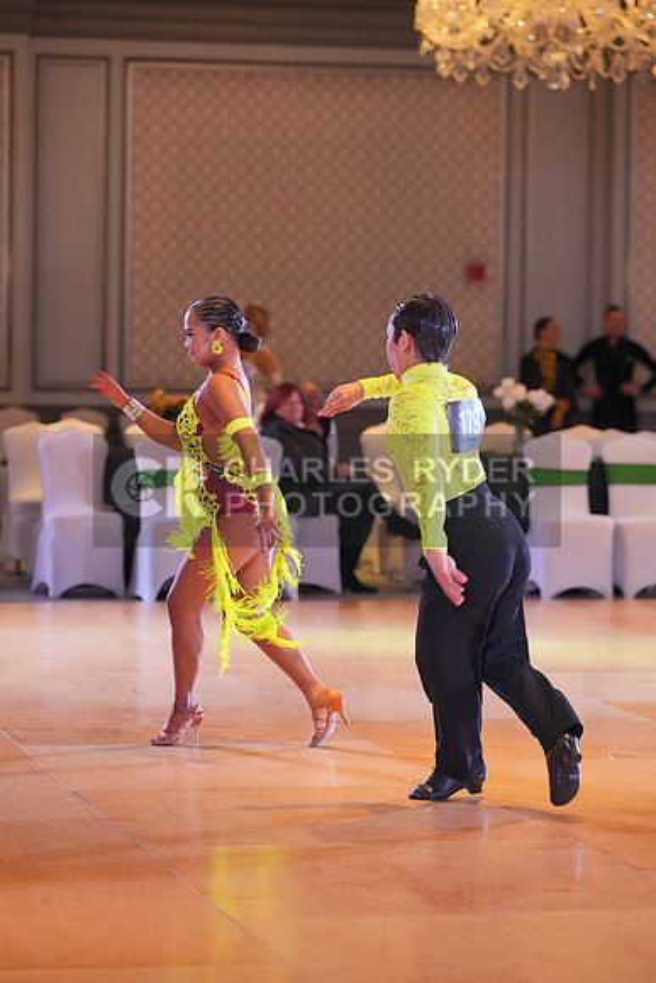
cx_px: 328
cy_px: 492
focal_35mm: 125
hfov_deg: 11.0
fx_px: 3414
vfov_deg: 16.4
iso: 6400
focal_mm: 125
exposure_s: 1/500
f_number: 3.5
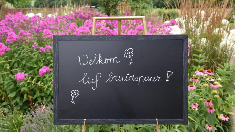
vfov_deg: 22.2
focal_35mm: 54
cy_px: 66
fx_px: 337
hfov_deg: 38.5
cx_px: 116
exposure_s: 1/250
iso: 200
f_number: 5.6
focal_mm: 34
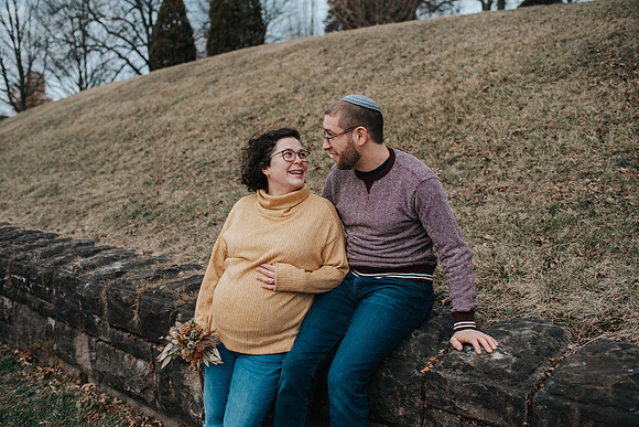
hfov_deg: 54.4
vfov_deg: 37.9
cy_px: 214
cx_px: 320
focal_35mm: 35
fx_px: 621
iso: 140
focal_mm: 35
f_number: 3.2
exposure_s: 1/800
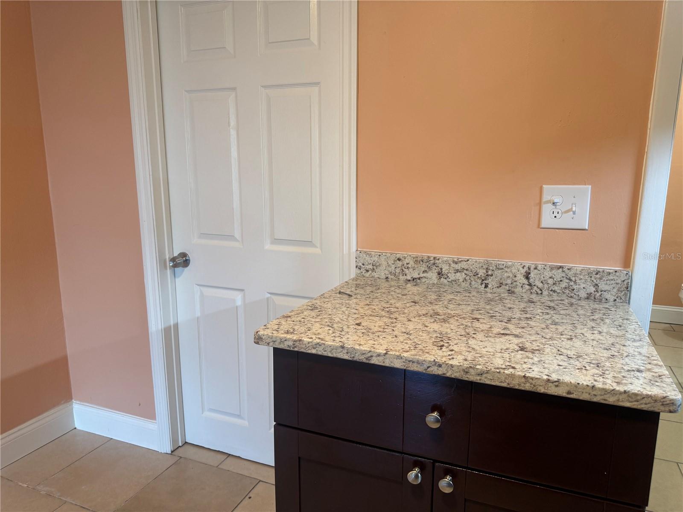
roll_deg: -0.2
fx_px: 474
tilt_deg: -9.4
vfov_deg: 56.8
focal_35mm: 24
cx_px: 342
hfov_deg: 71.6
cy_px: 256
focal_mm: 6.76
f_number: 1.78
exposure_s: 1/60
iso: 125
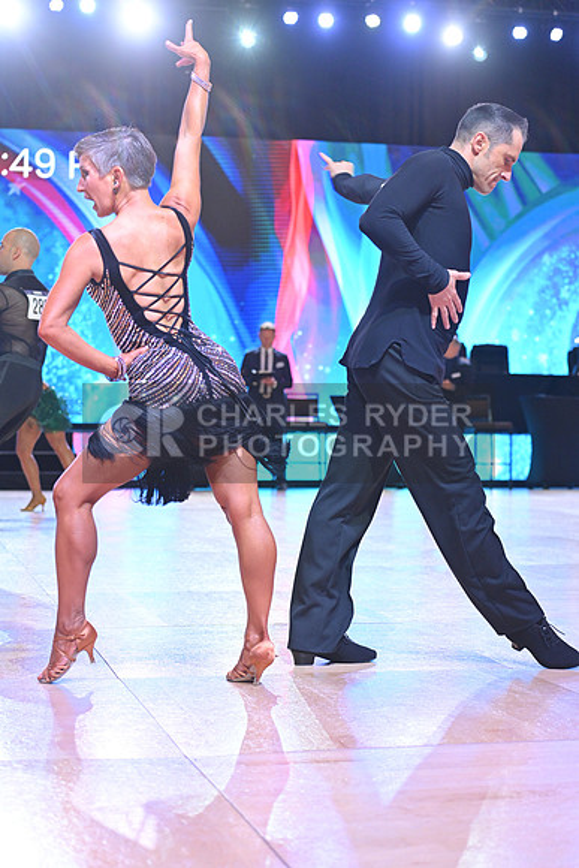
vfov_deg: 28.8
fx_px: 1688
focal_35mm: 70
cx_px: 290
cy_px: 434
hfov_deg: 19.5
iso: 2000
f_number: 4
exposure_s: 1/250
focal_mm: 70
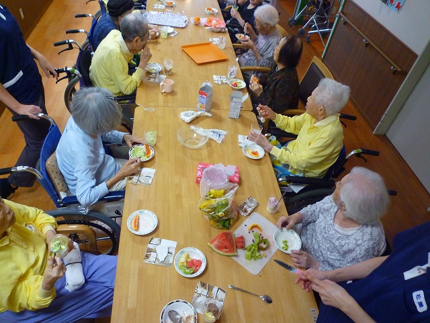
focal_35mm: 25
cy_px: 162
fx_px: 311
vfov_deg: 54.9
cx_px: 215
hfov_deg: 69.4
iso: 250
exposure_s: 1/30
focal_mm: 4.4
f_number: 2.8
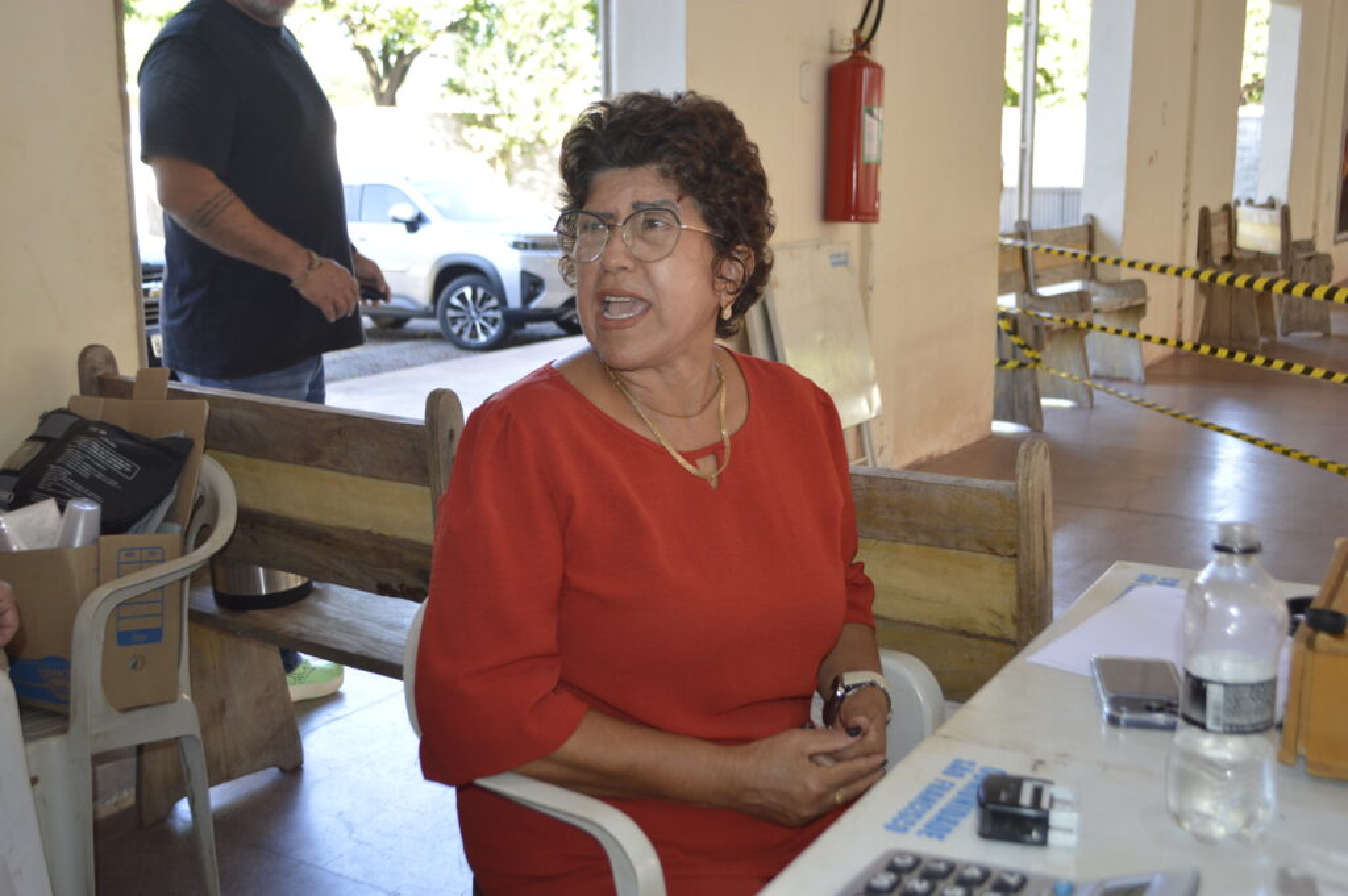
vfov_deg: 34.2
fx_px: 1459
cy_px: 448
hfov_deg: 49.6
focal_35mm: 39
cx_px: 674
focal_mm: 26
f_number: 4.2
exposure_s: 1/80
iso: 400
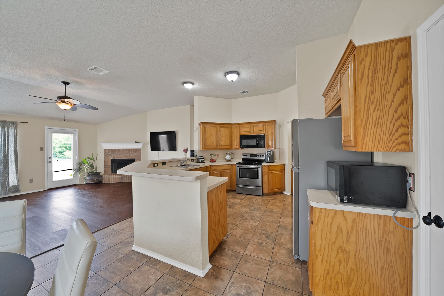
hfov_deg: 112.6
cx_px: 222
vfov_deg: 90.1
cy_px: 148
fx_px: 148
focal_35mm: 12
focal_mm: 12
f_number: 9
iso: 640
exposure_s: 1/2
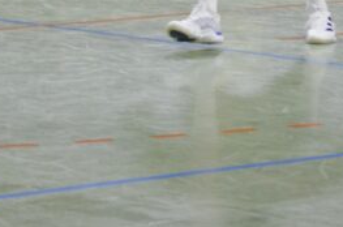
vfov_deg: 3.9
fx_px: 3327
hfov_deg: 5.9
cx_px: 149
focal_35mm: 350
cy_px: -194
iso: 1600
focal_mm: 60
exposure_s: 1/250
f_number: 4.2
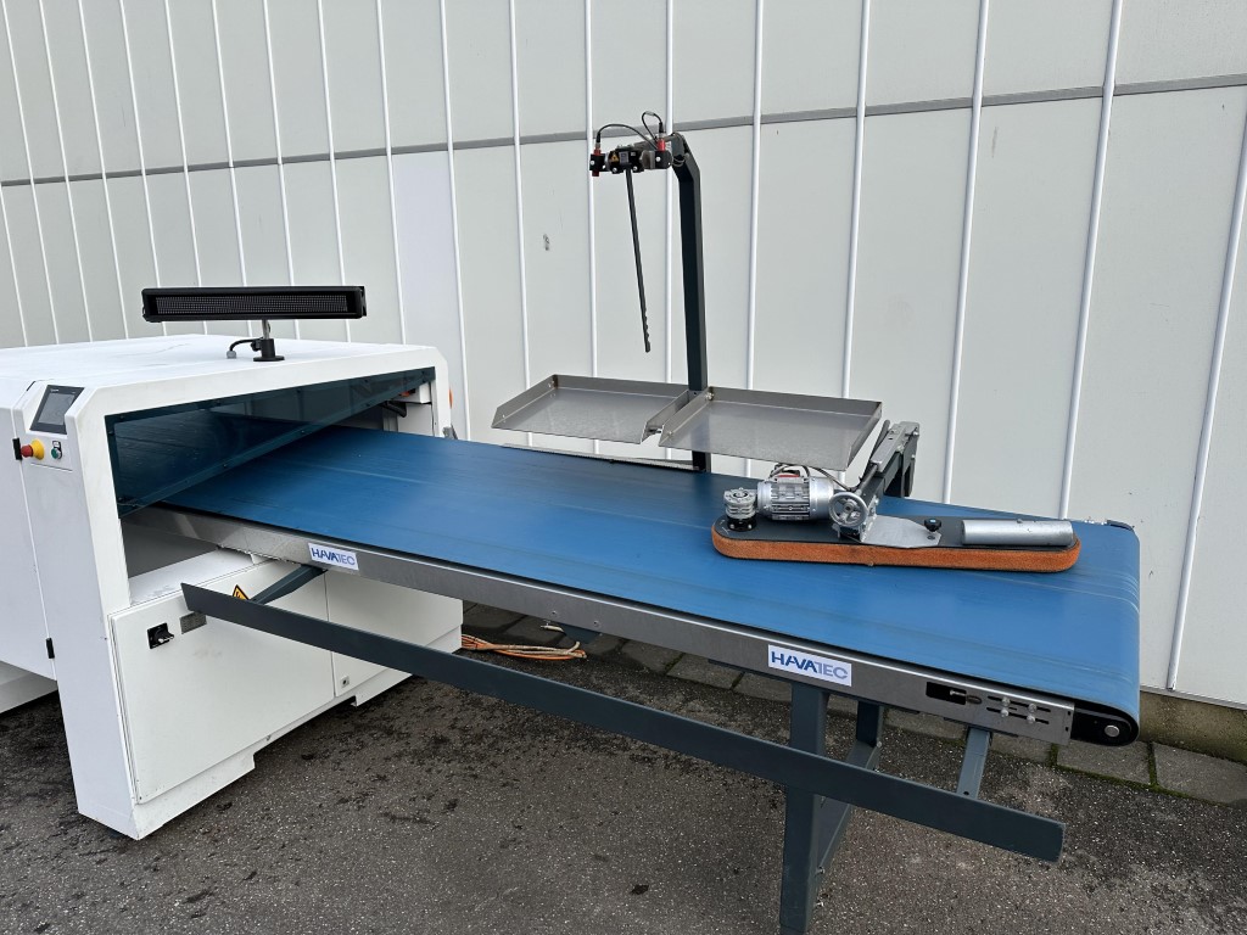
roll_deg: +0.6
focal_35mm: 24
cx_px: 624
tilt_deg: -11.0
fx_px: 865
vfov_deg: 56.8
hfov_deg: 71.6
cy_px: 468
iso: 80
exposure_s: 1/1171
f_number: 1.78
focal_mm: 6.86
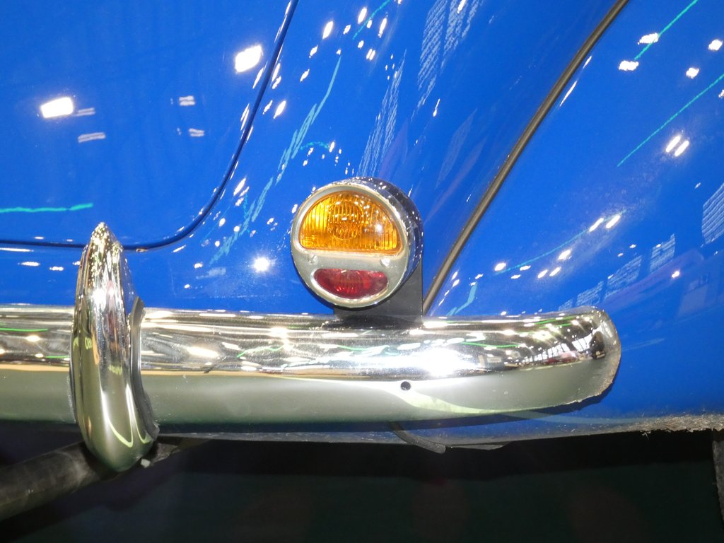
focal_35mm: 112
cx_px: 362
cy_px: 272
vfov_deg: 13.2
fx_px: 2343
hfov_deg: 17.6
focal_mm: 20.1
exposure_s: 1/60
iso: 800
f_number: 5
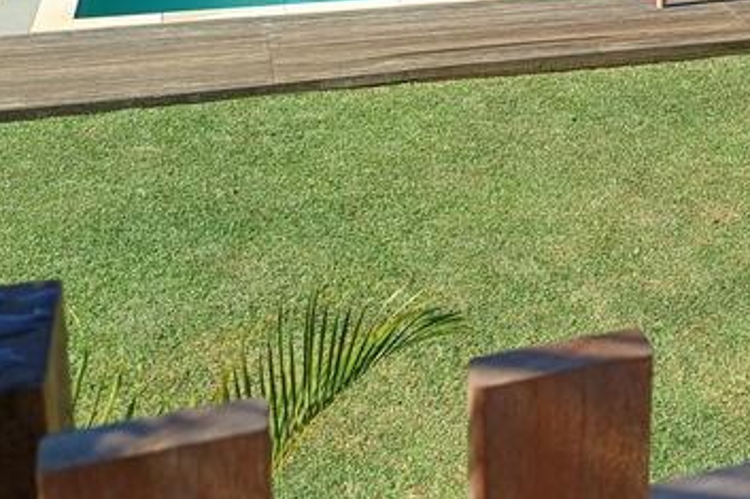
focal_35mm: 59
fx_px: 1229
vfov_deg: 22.1
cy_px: 0
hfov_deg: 31.9
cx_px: 708
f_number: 1.8
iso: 50
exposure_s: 1/837
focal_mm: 4.65
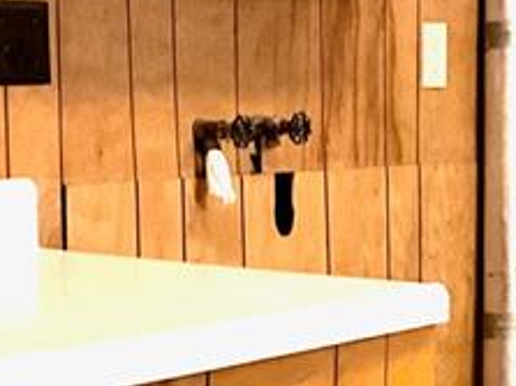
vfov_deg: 11.1
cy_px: 351
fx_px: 1981
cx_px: 548
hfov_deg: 14.5
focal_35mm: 133
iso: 250
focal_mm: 3
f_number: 1.8
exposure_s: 1/30
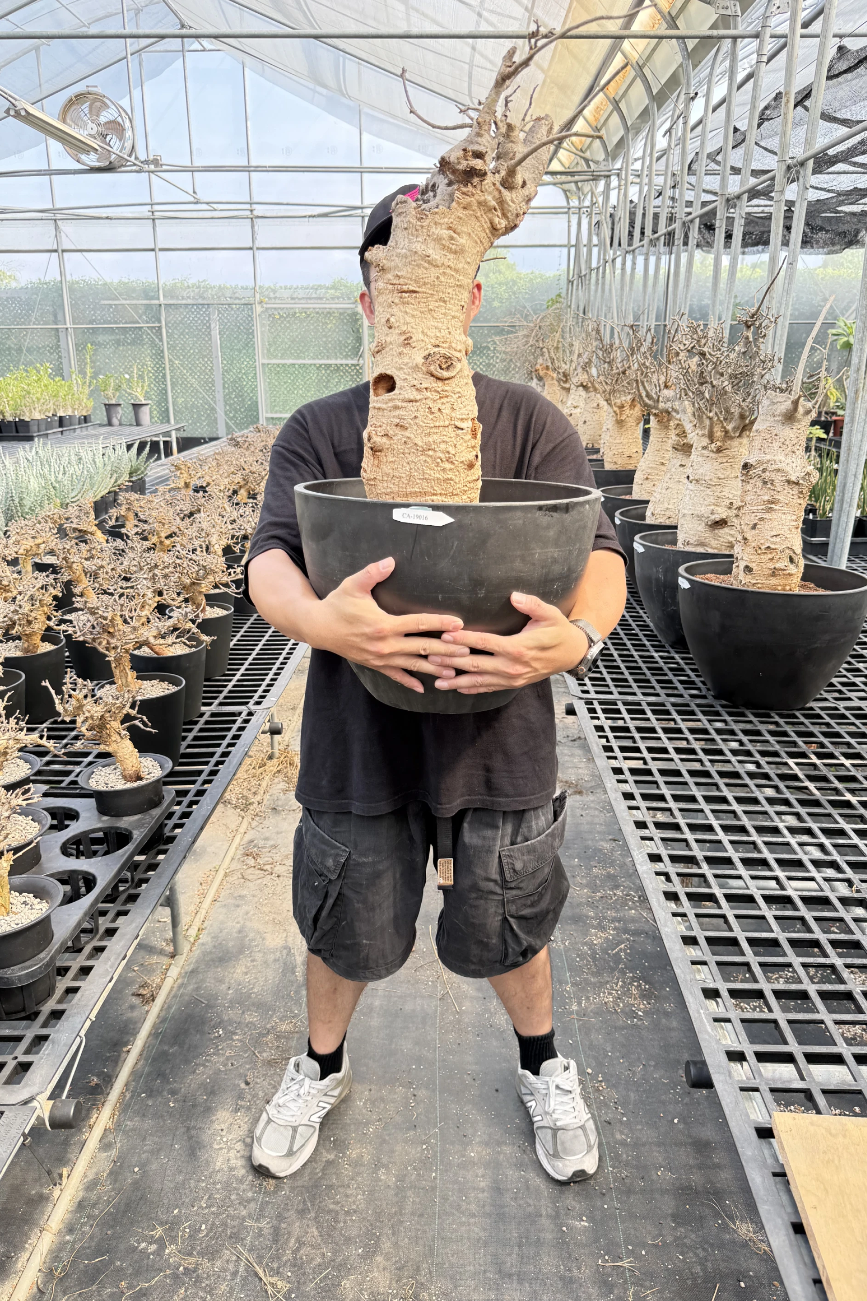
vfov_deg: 71.5
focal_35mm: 25
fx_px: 903
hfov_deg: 51.3
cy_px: 651
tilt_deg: -17.2
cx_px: 430
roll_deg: +0.4
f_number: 1.78
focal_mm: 6.76
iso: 100
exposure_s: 1/345
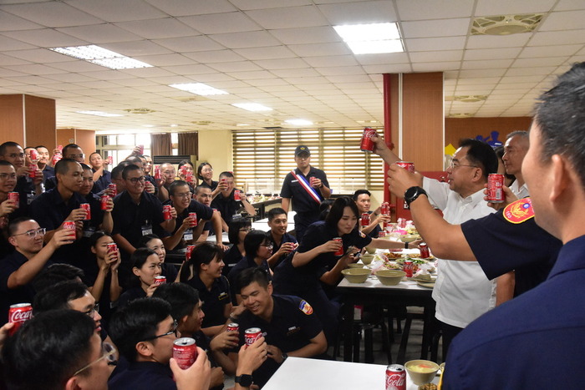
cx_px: 292
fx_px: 536
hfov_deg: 57.2
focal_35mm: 33
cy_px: 195
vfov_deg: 40.0
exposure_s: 1/200
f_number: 7.1
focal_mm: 22
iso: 6400
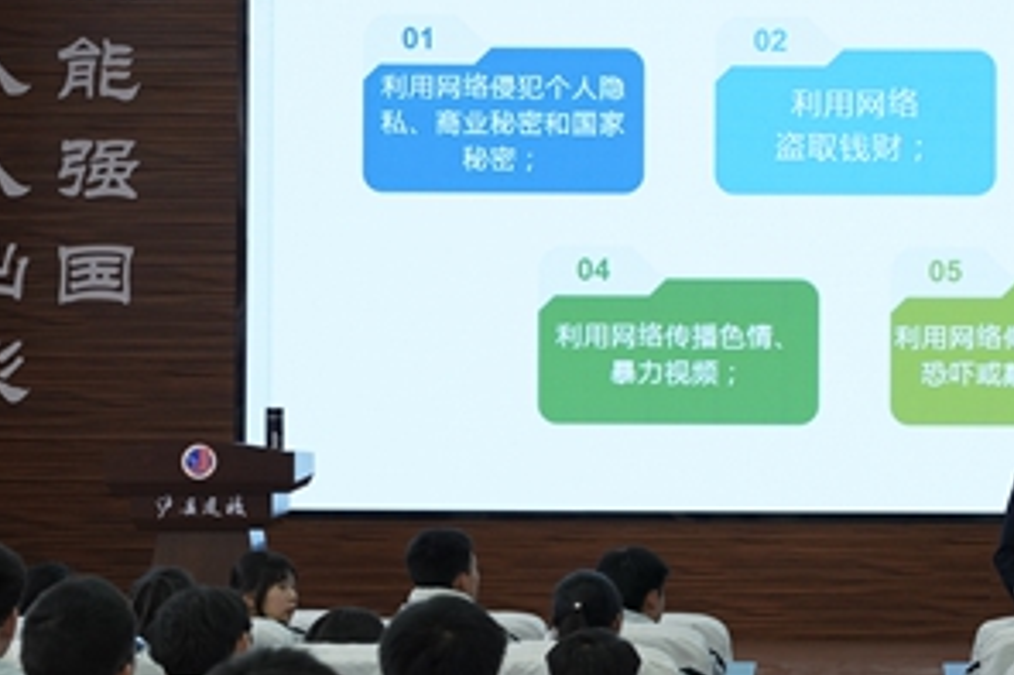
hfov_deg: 16.9
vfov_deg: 11.4
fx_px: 3380
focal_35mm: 120
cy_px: 139
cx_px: 884
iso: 800
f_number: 4.5
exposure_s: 1/100
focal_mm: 55.5
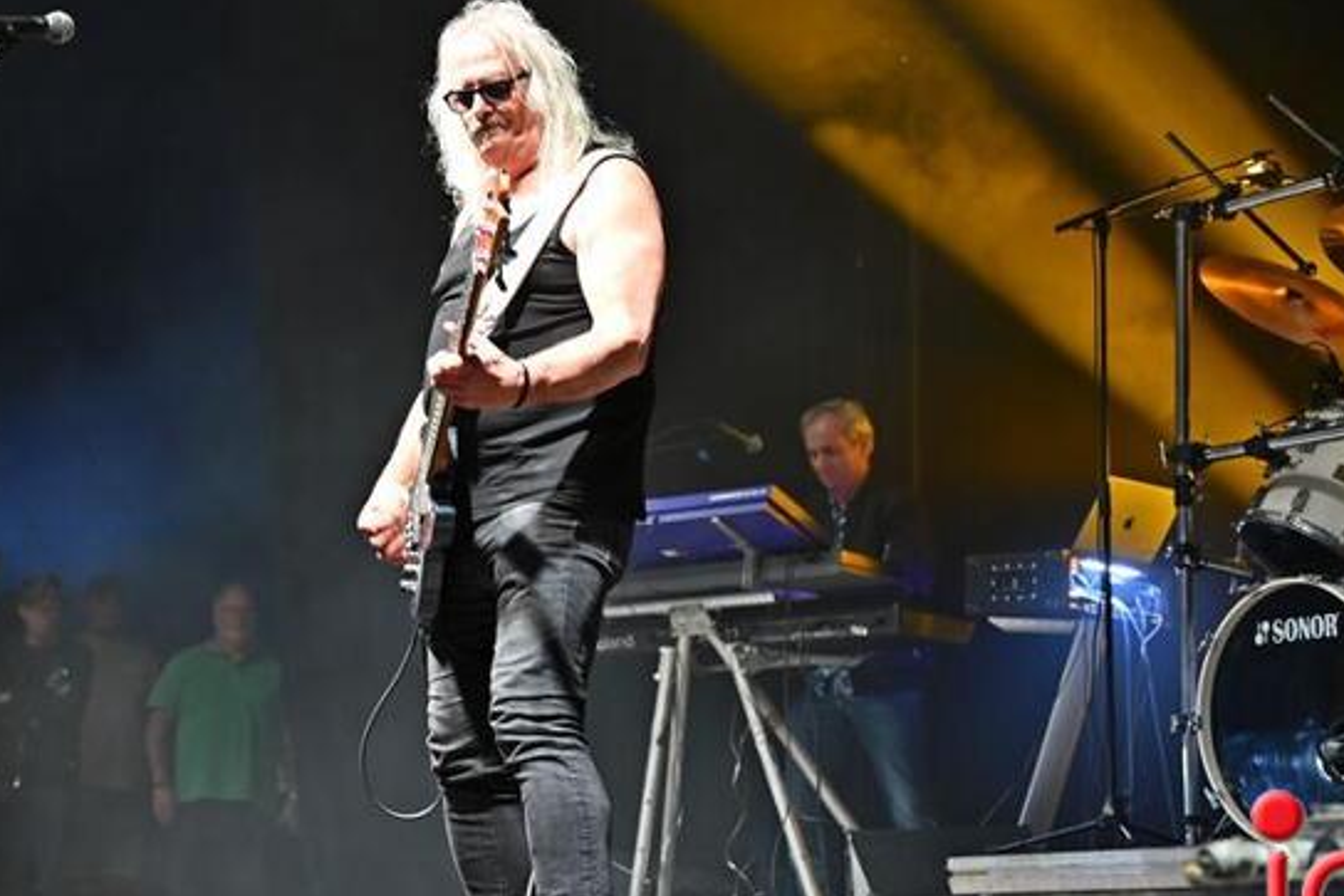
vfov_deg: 16.2
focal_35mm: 84
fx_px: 3136
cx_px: 616
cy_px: 251
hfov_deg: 24.2
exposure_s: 1/20
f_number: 2.8
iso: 640
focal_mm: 46
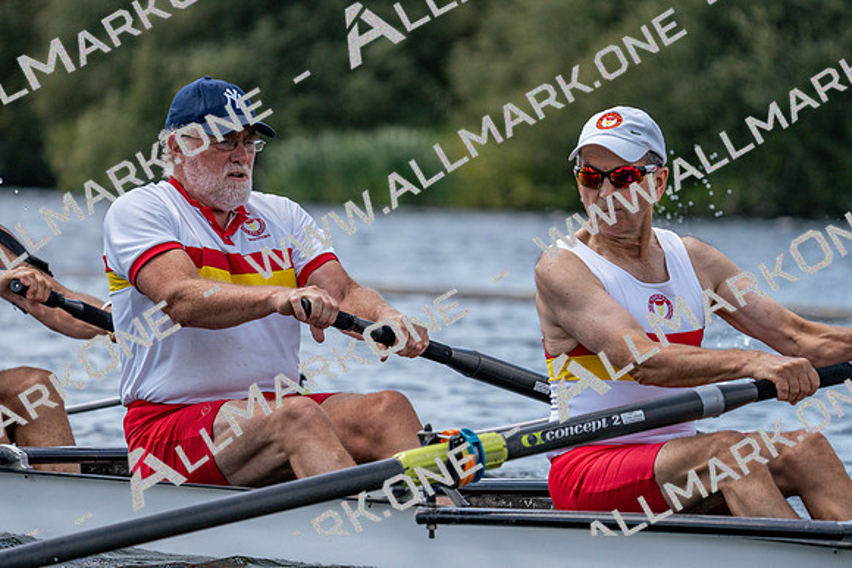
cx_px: 426
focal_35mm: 273
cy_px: 284
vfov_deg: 5.0
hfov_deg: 7.5
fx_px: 6462
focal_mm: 273
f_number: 5.6
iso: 400
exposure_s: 1/2000
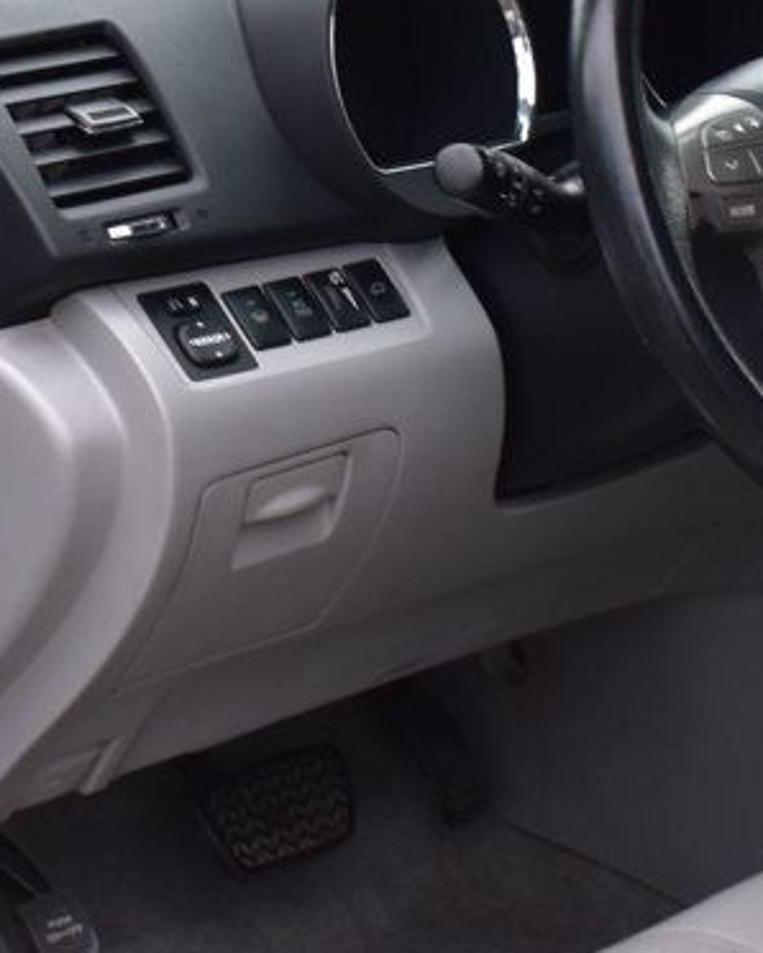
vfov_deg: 16.9
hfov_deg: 13.7
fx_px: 3167
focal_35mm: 112
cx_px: 228
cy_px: 161
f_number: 6.3
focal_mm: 29
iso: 400
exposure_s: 1/15
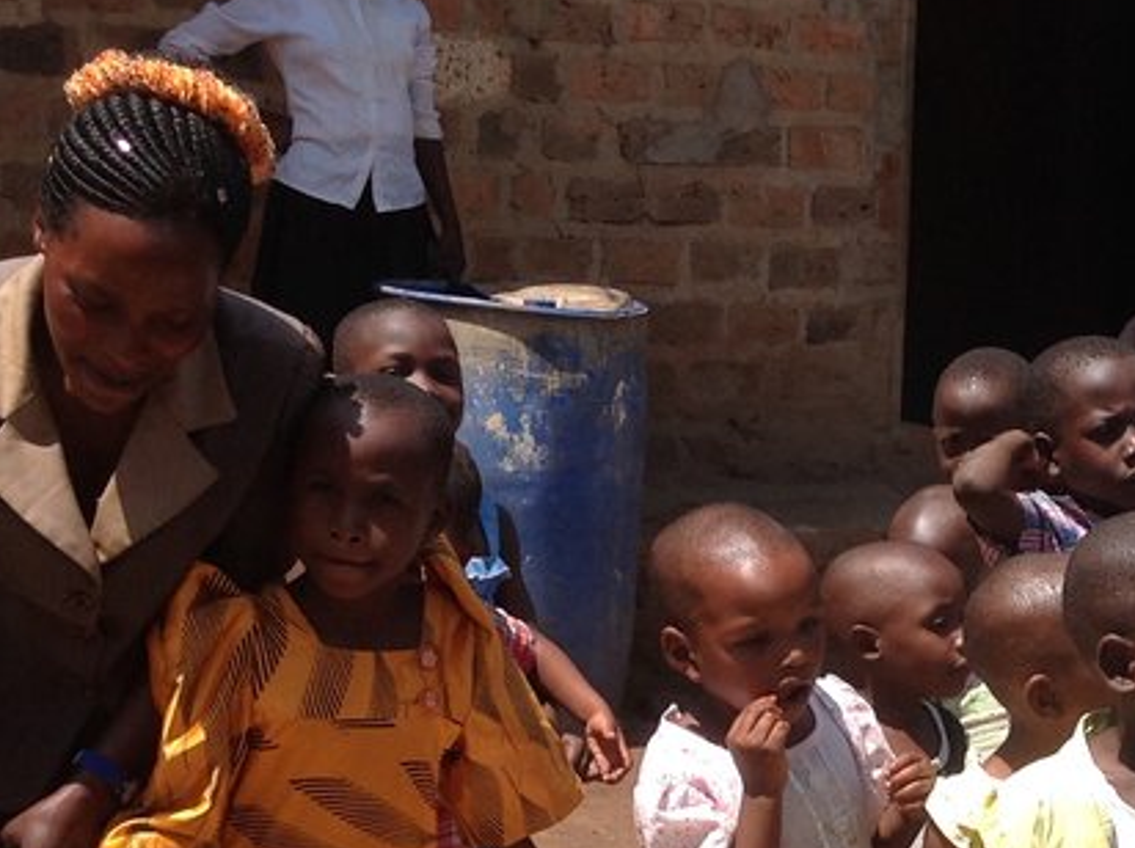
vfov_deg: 16.7
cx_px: 1055
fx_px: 2849
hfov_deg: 21.9
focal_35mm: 87
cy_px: 745
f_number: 2.4
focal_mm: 4.28
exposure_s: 1/1592
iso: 50
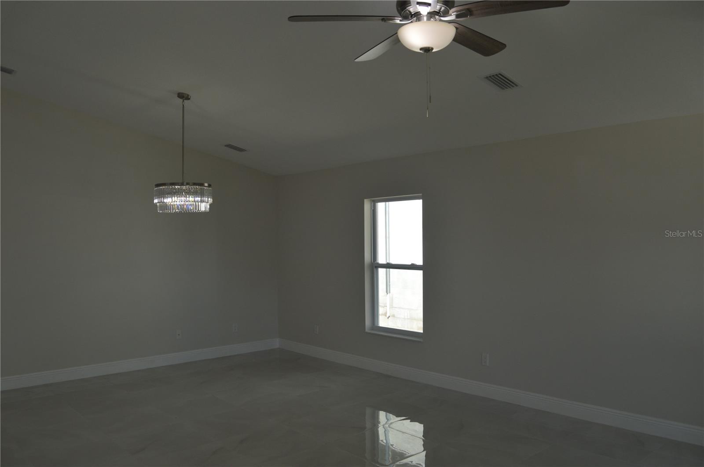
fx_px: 527
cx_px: 352
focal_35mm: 27
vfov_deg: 47.8
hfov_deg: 67.4
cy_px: 234
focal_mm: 18
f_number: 5.6
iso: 220
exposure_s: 1/125
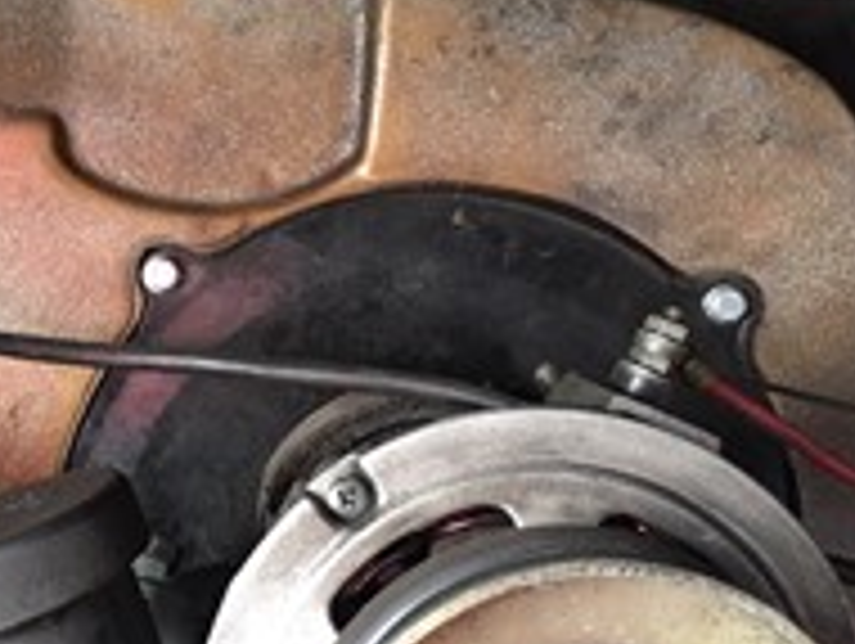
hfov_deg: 30.6
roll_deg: -4.3
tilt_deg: -7.7
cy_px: 423
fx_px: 1509
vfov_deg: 24.0
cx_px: 130
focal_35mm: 61
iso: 50
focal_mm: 4.15
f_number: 2.2
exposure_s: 1/17
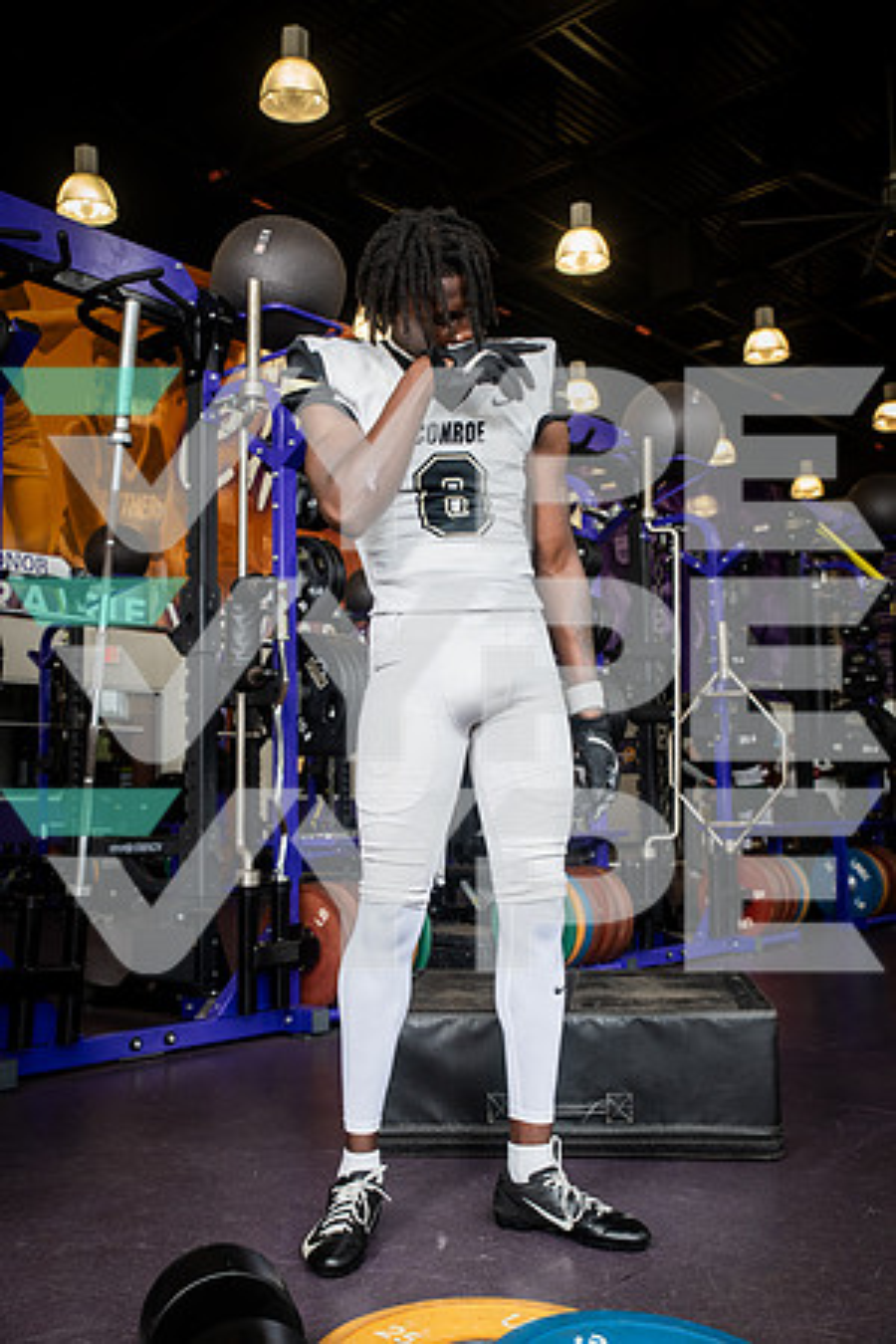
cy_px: 672
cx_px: 448
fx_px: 1307
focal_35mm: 35
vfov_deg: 54.4
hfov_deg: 37.9
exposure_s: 1/250
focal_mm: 35
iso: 500
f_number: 5.6
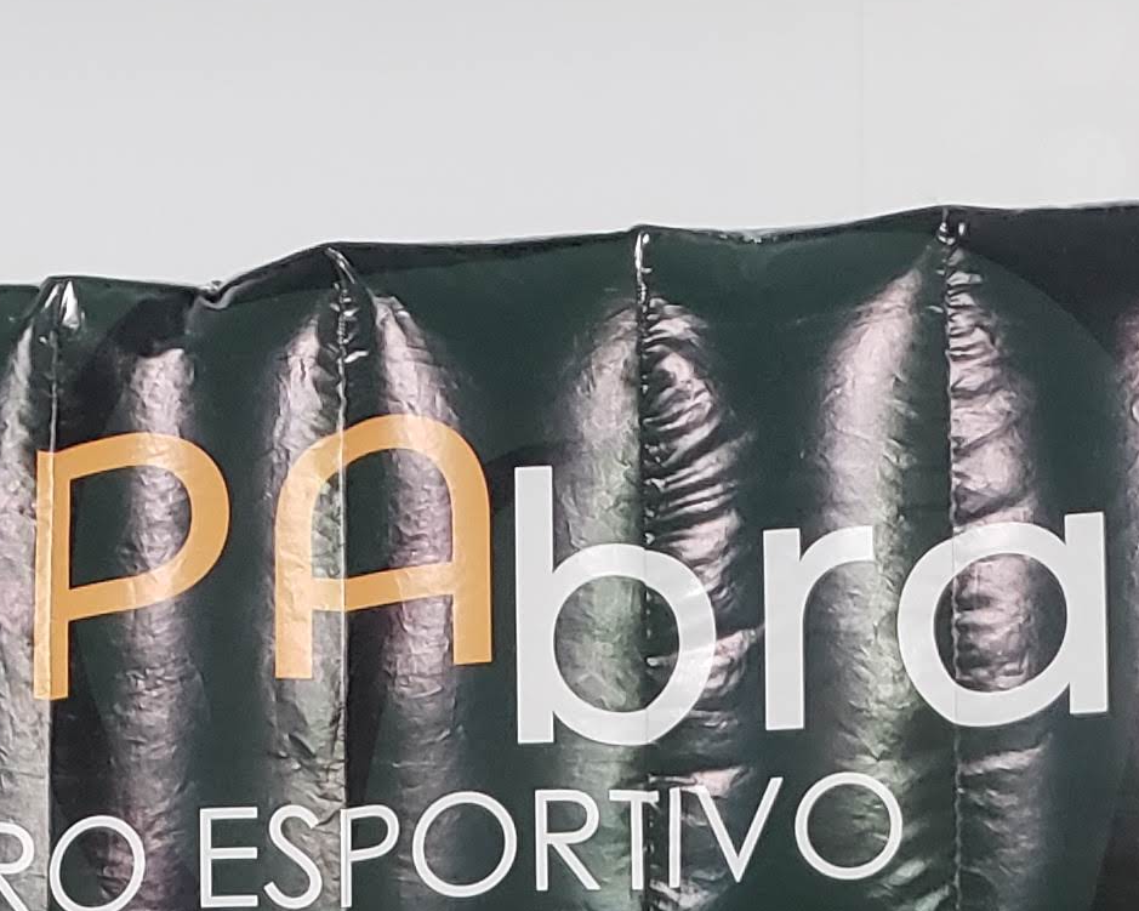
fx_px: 3674
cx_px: 330
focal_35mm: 109
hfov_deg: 17.6
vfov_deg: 12.5
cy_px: 1817
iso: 250
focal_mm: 4.3
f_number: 1.5
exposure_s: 1/24
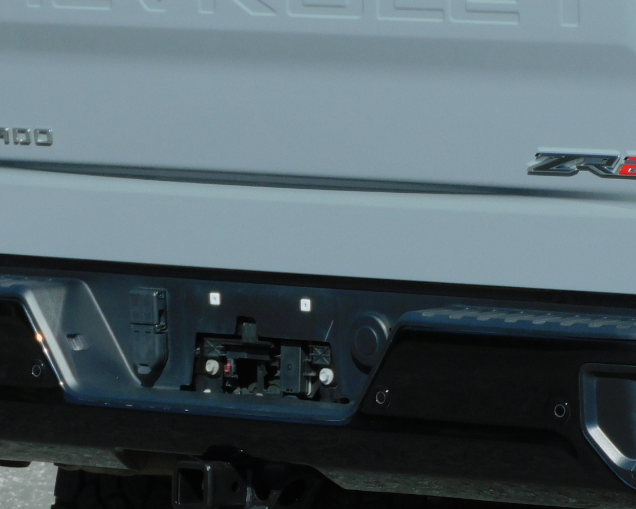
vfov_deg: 3.6
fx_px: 8206
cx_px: 356
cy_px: 184
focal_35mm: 436
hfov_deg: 4.4
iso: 125
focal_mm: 39.4
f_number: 5.3
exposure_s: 1/640
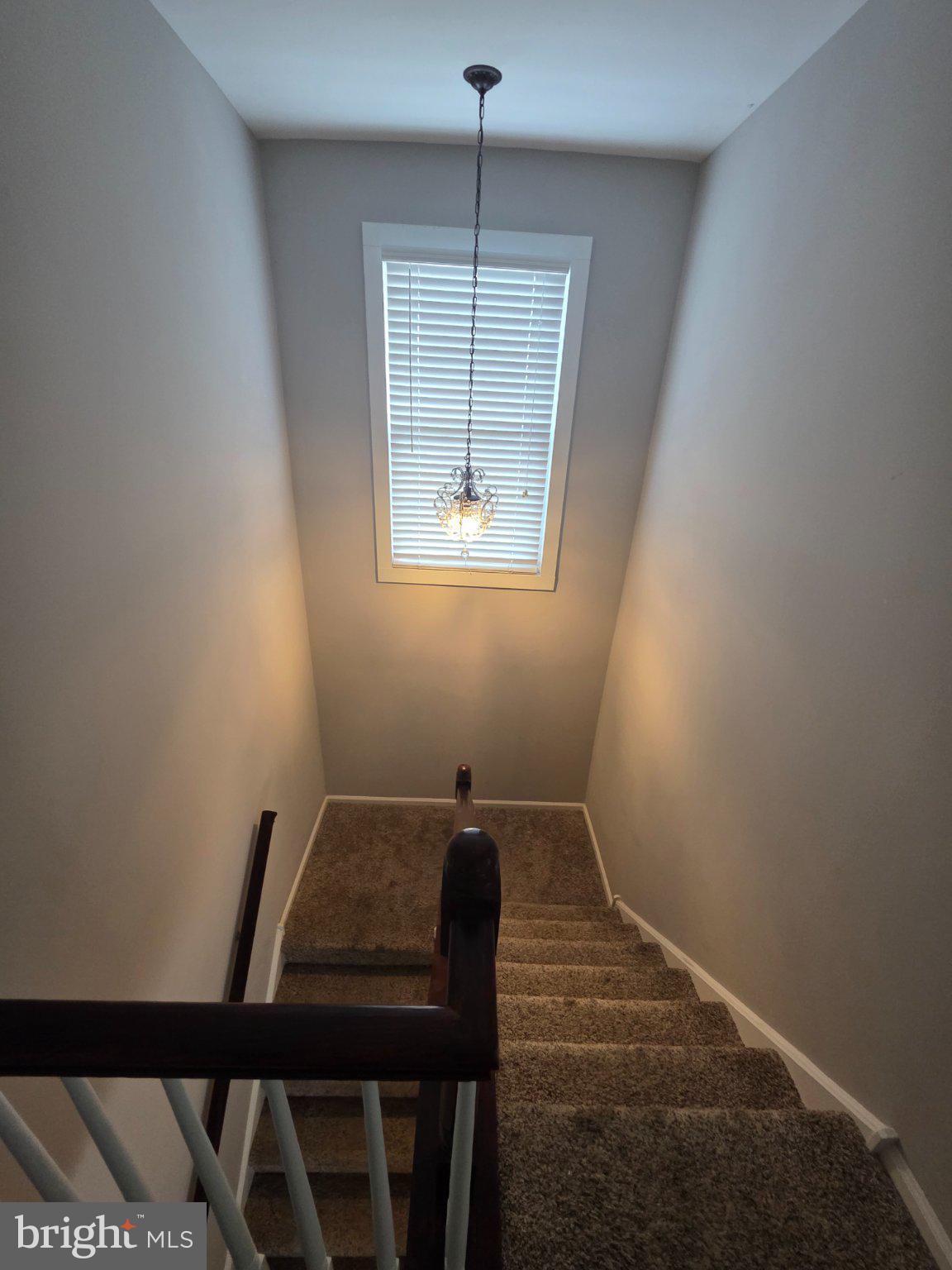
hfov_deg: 89.9
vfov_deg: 106.2
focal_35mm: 13
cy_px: 635
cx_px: 476
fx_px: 477
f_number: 1.9
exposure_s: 1/60
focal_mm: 2.2
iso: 400
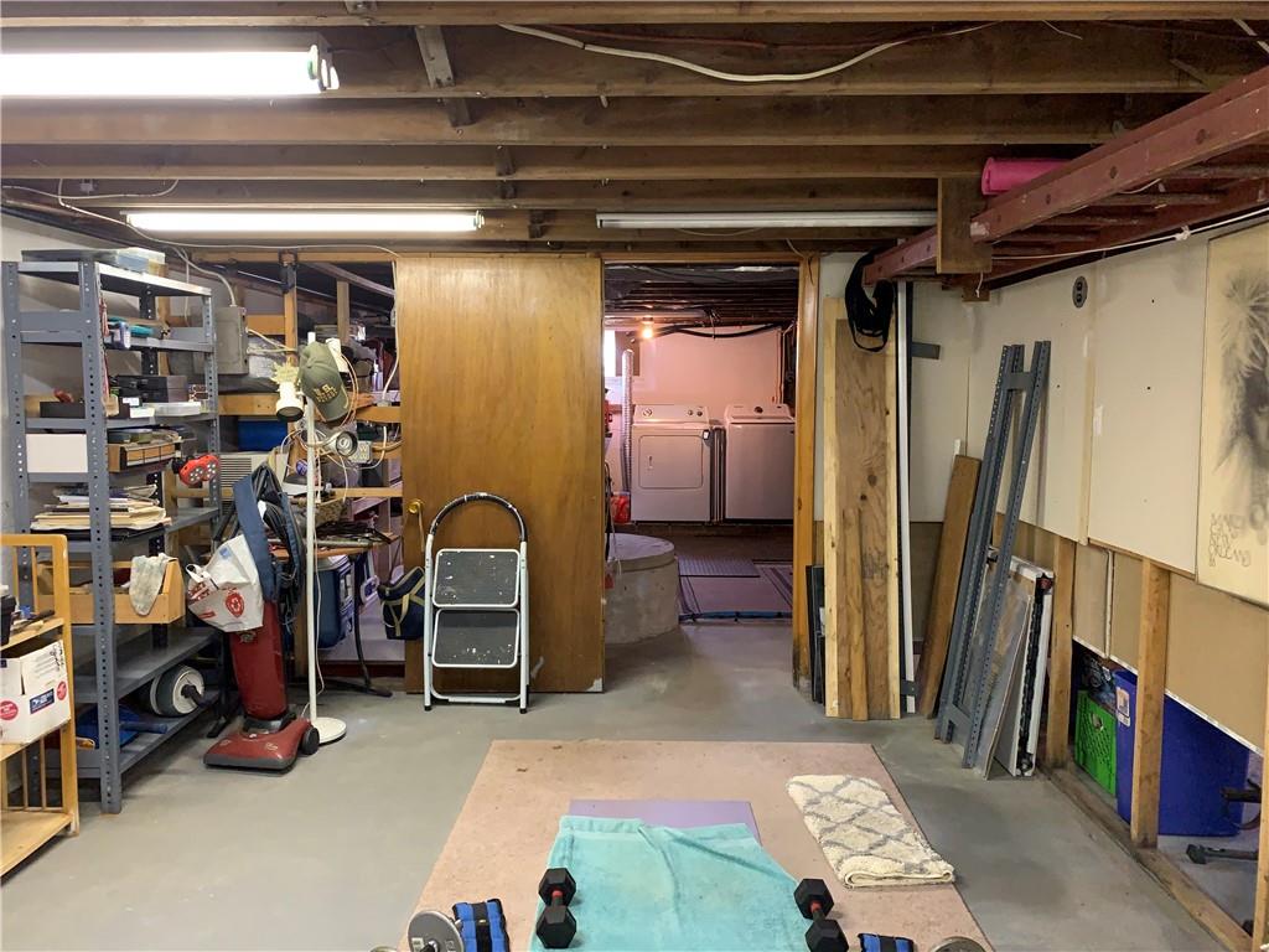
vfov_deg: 53.1
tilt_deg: -6.7
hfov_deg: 67.3
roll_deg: +0.6
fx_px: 953
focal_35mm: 26
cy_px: 476
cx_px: 634
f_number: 1.8
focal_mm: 4.25
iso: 250
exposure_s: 1/40
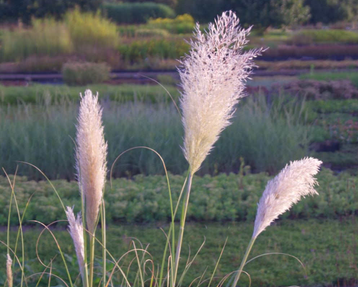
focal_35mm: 94
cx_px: 164
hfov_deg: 20.5
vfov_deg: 16.4
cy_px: 143
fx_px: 991
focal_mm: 55
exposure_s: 1/100
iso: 125
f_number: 5.6
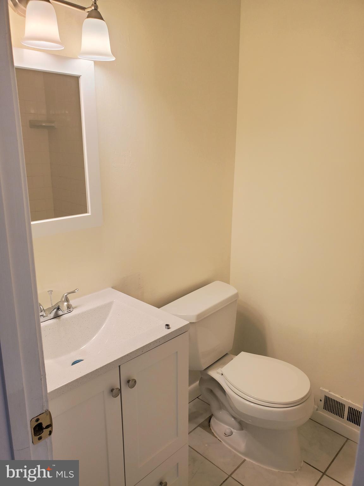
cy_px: 243
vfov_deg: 67.3
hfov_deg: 53.1
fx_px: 365
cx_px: 182
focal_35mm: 26
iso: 50
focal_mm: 4.3
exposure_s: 1/120
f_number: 2.4
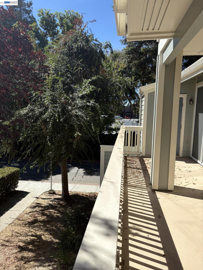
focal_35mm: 26
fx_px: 203
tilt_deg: -5.3
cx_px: 102
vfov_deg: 67.3
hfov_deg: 53.1
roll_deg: -2.1
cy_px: 135
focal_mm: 5.96
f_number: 1.6
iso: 50
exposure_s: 1/2985
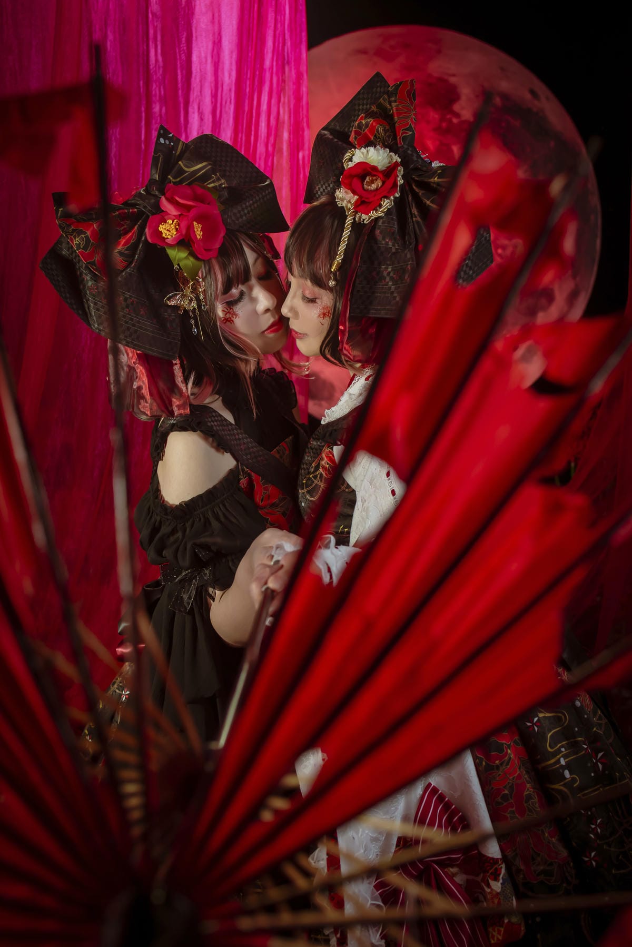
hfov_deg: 37.9
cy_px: 474
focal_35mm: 35
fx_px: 921
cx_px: 316
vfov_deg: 54.4
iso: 400
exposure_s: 1/200
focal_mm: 35
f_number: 3.5
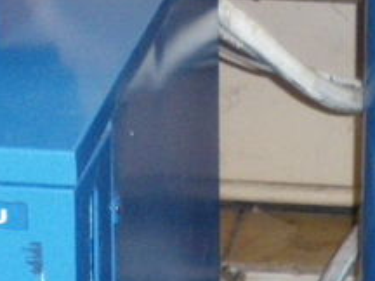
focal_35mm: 167
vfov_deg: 8.9
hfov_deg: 11.8
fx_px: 1809
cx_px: 113
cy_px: 231
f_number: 3.5
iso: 400
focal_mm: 6.3
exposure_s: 1/50
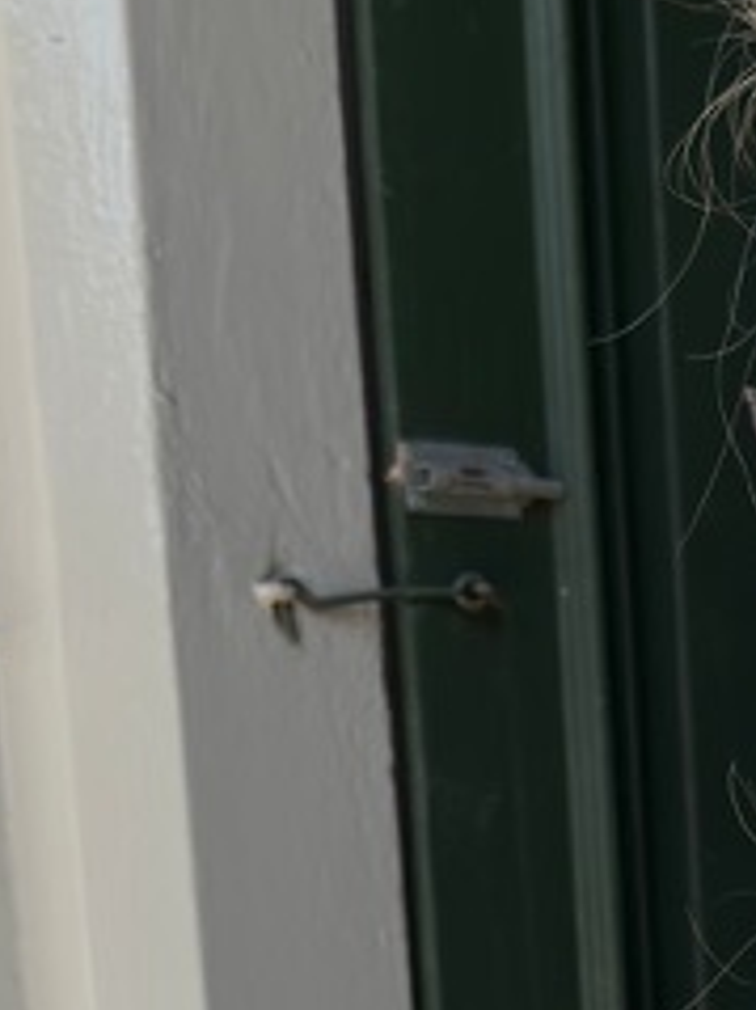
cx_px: 1026
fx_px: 3002
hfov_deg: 13.7
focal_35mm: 103
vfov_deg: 17.7
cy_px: 1352
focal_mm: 6.76
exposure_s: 1/1126
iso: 64
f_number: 1.78
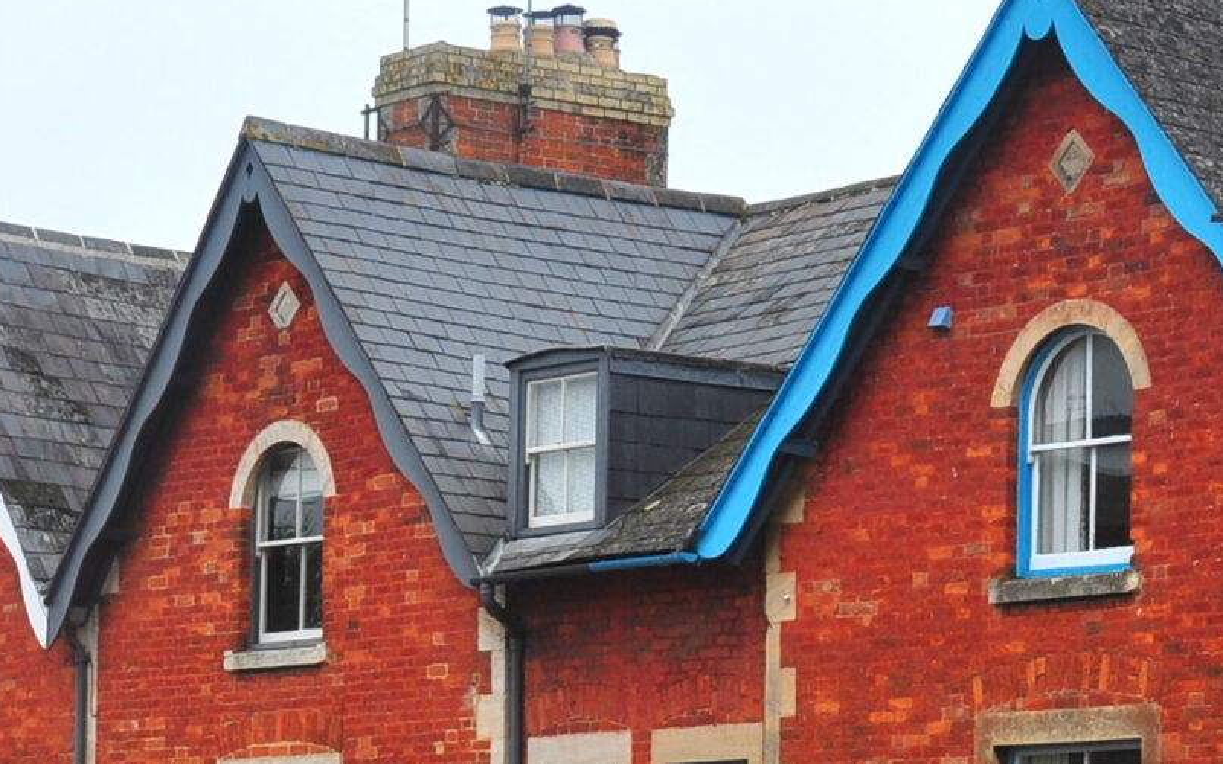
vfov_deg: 8.3
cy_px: 924
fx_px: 5199
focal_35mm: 156
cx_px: 499
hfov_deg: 13.4
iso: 200
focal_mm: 32
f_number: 7.1
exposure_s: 1/200
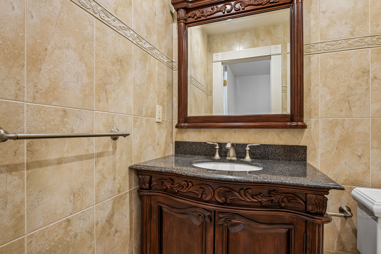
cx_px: 190
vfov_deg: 72.1
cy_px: 127
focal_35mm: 16
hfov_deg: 95.0
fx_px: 175
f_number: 8
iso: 160
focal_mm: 16.5
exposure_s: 1/2.5
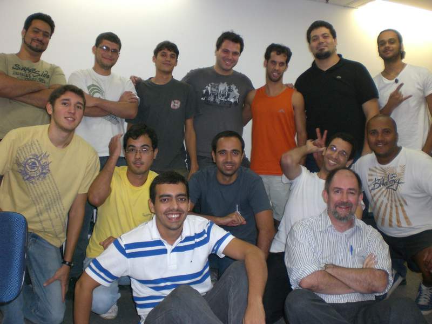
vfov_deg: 37.7
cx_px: 216
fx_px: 474
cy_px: 162
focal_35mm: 38
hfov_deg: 49.0
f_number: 3.1
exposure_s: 1/60
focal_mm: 6.3
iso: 200
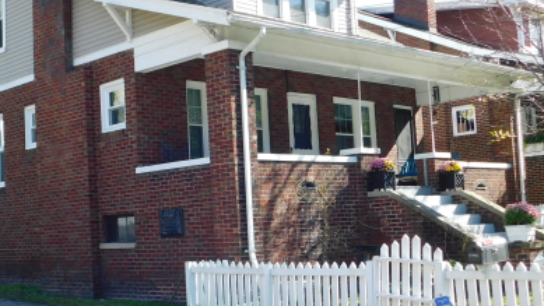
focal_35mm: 56
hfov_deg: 36.9
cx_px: 192
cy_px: 161
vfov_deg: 21.5
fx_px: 808
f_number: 3.2
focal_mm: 5.3
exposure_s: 1/320
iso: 125
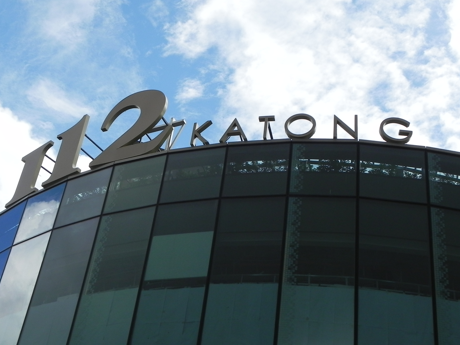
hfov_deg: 30.2
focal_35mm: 64
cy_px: 148
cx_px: 189
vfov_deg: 22.9
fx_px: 850
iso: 160
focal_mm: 9.2
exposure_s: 1/374
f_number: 6.3
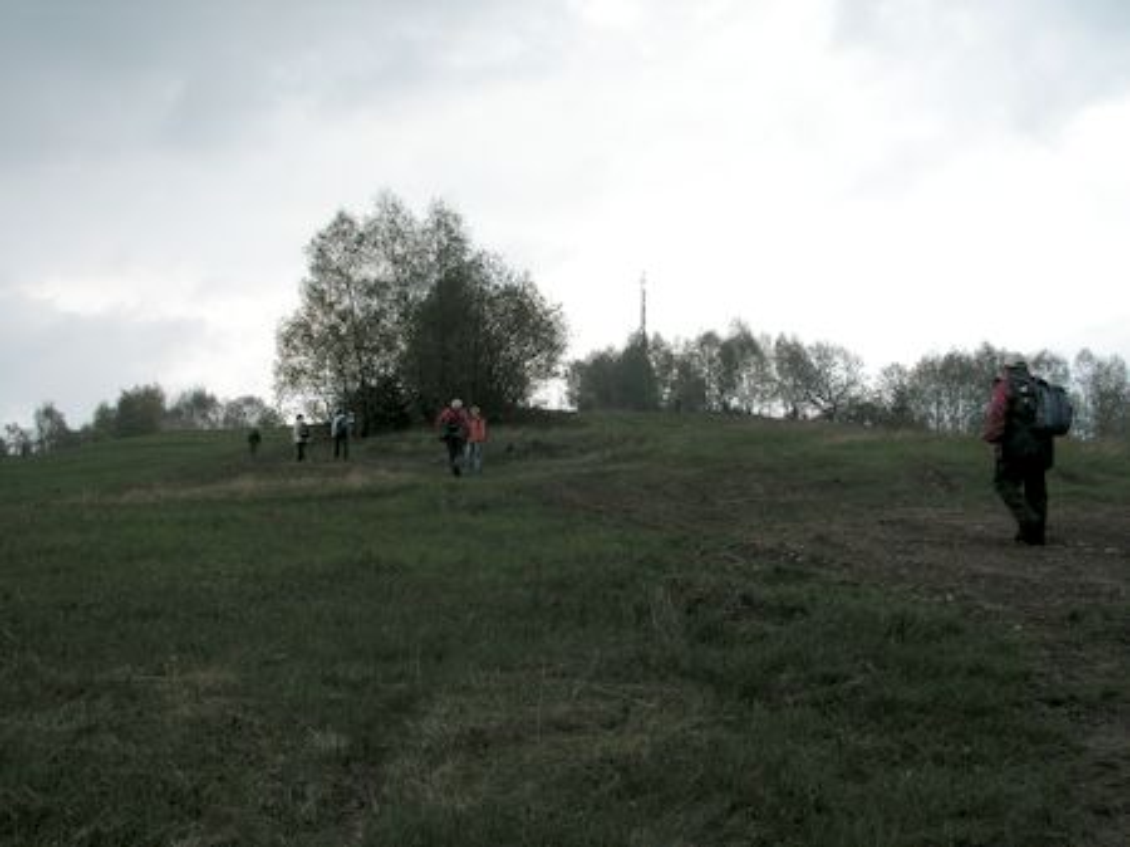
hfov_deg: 39.7
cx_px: 565
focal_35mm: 48
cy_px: 424
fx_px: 1566
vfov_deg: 30.2
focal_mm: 8.1
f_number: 4.8
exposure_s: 1/320
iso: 50
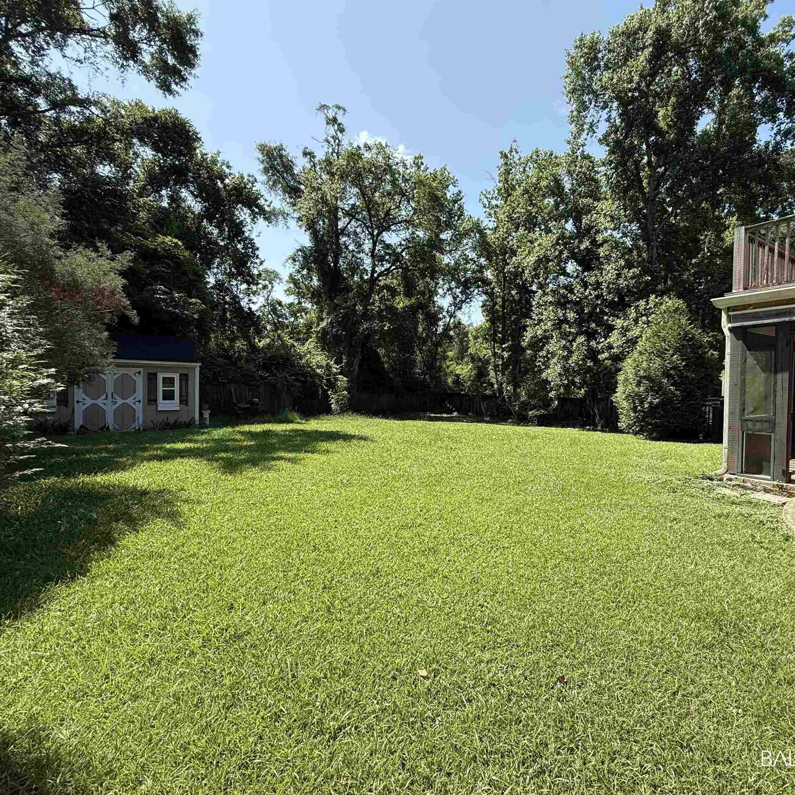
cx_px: 462
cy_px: 398
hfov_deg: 83.3
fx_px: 442
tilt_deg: -2.3
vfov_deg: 84.0
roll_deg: -0.7
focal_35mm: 17
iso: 50
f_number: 2.2
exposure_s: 1/789
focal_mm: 2.22
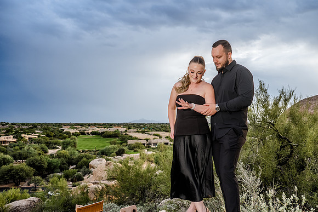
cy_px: 106
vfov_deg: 33.4
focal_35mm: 40
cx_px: 159
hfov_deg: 48.4
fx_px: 353
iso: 250
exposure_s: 1/250
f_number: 5.6
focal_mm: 40
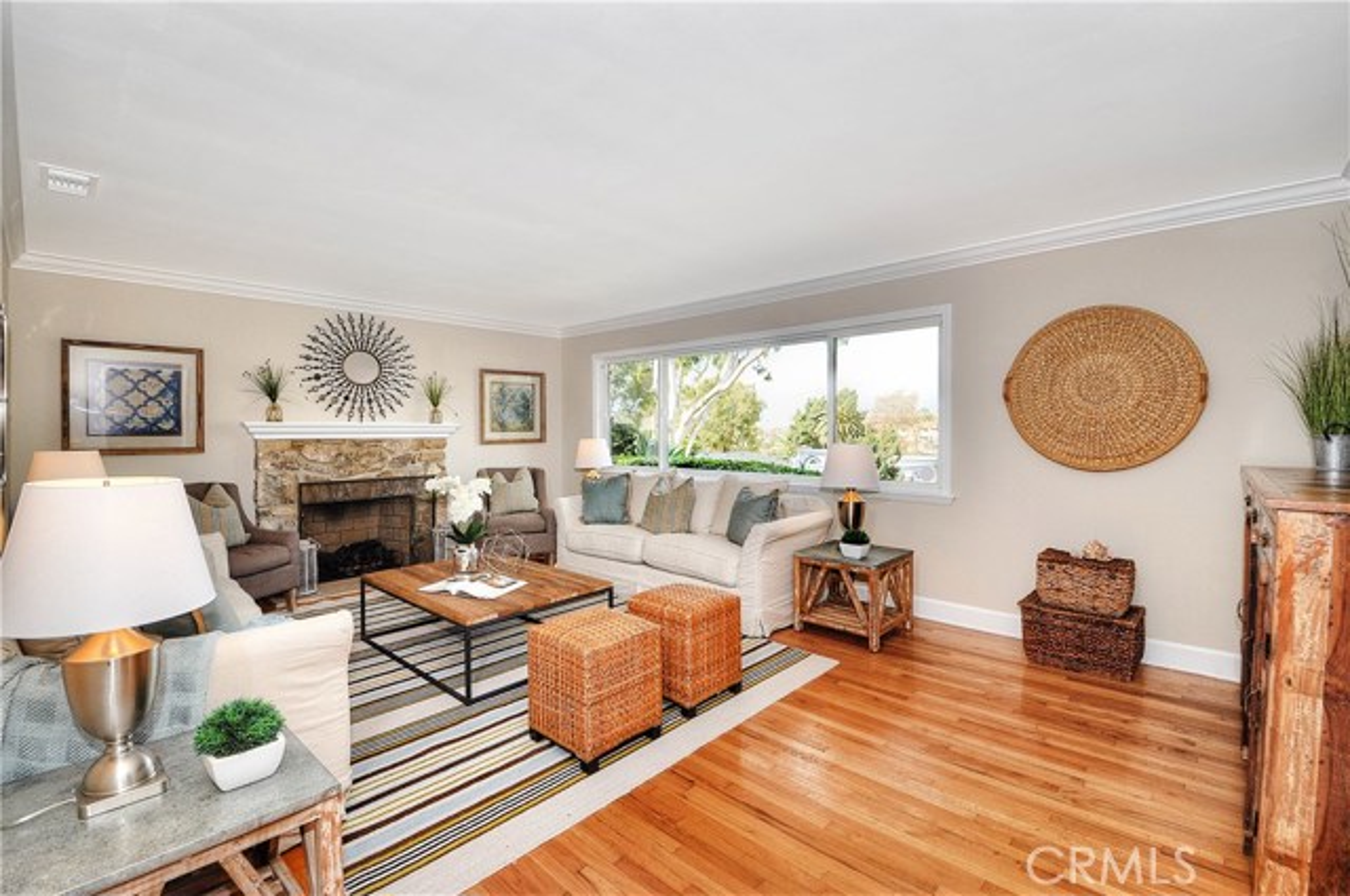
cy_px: 448
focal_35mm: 15
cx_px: 675
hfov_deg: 100.5
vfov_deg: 77.2
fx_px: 562
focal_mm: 10
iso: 400
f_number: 13
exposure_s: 1/60
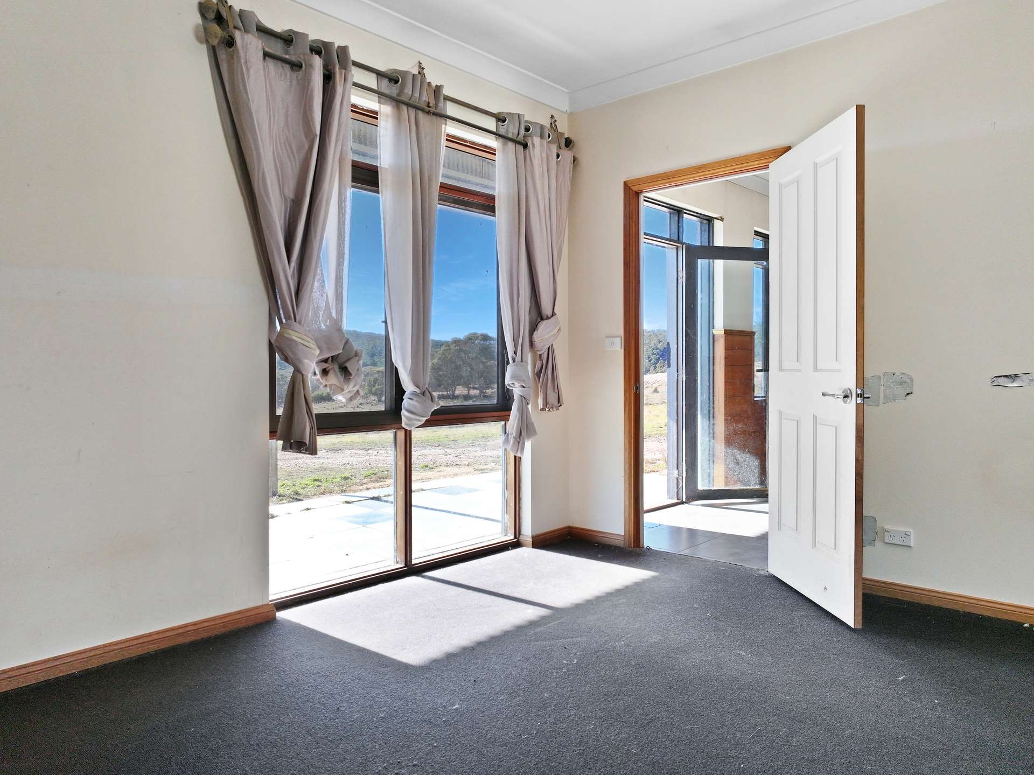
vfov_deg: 56.8
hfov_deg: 71.6
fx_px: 717
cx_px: 517
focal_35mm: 24
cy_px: 388
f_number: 2.8
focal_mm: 12.29
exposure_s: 1/320
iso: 300
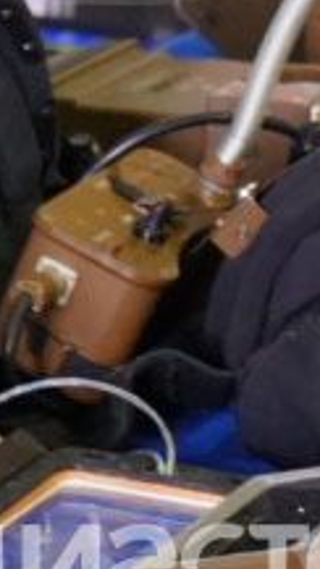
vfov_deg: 8.0
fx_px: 3893
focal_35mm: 258
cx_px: -535
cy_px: 1109
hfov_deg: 4.6
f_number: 6.3
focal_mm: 33
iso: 3200
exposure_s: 1/15
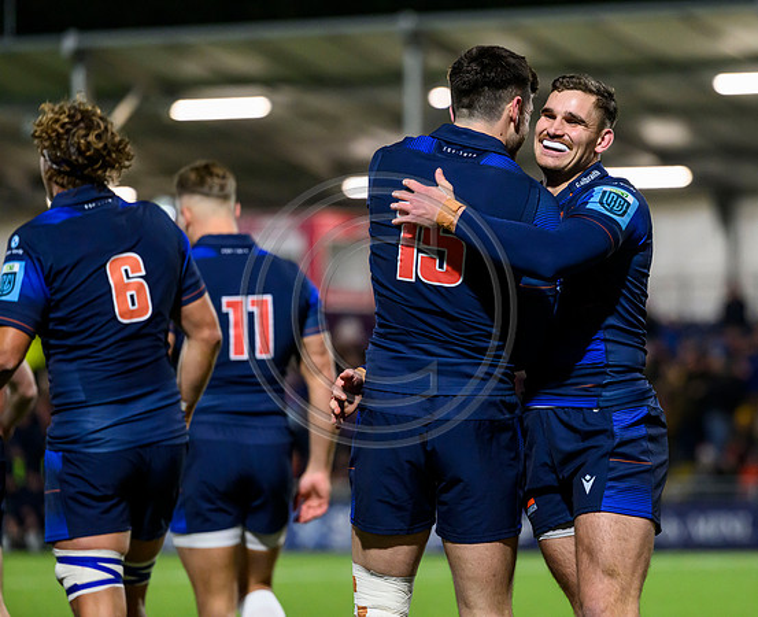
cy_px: 284
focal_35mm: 246
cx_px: 499
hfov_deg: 7.8
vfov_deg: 6.4
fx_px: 5545
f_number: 3.5
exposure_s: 1/800
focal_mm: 200
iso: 5000
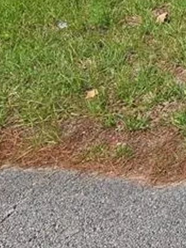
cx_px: 282
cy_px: -91
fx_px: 308
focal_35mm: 43
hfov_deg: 25.2
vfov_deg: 31.3
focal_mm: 2.2
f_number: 2.2
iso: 50
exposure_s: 1/1038
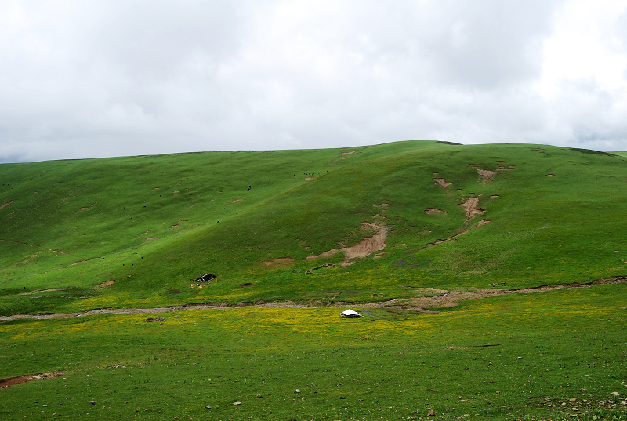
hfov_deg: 57.1
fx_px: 576
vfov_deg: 40.1
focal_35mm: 33
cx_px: 314
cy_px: 210
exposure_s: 1/250
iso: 200
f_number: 10
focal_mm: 22
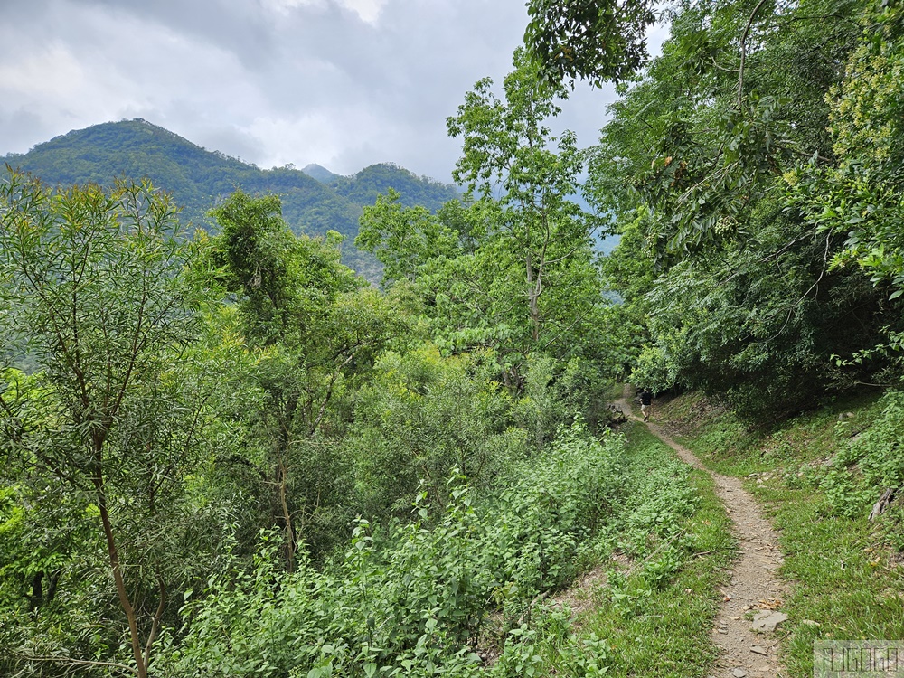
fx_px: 601
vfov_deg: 58.9
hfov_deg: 73.9
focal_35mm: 23
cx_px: 452
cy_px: 339
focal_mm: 5.4
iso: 25
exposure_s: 1/493
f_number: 1.8
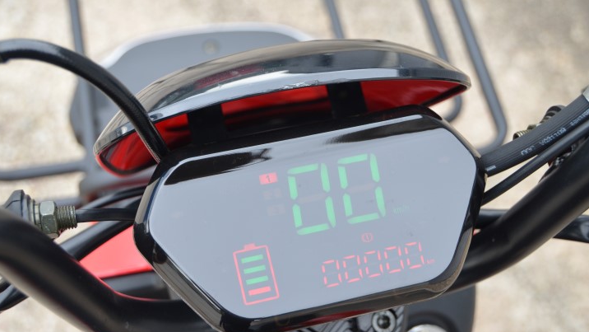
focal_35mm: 56
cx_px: 294
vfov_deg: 21.6
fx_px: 867
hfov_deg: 37.5
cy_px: 196
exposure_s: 1/100
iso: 400
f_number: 5
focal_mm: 35
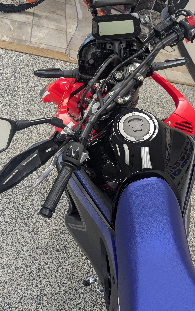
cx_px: 117
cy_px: 126
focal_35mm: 37
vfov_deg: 52.4
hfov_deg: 34.3
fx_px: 315
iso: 185
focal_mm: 4.38
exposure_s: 1/120
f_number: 1.73
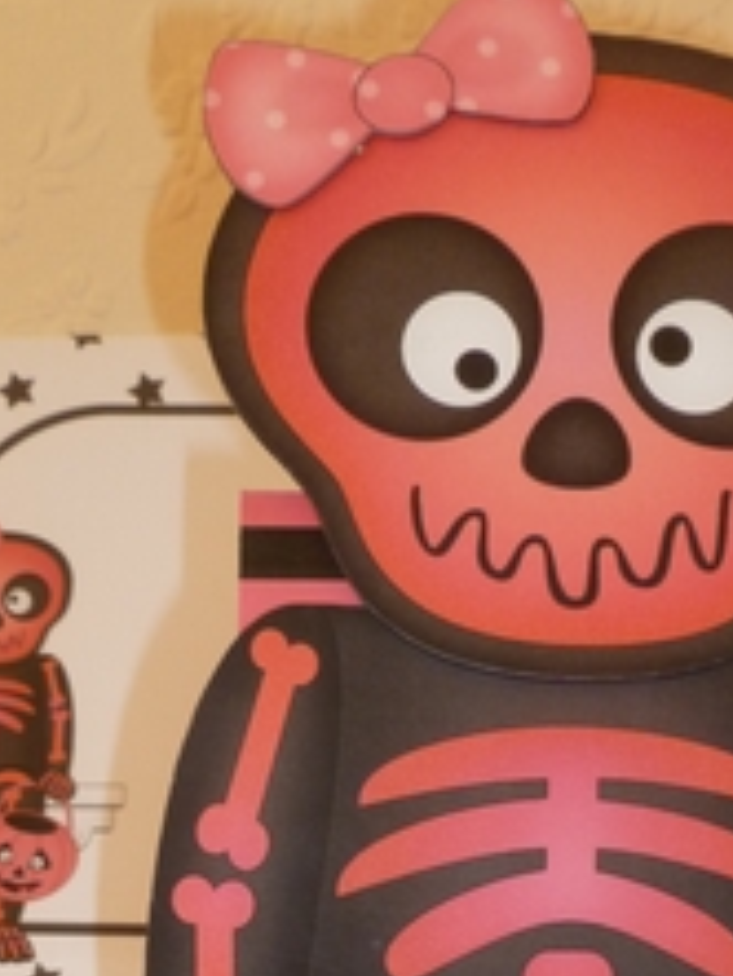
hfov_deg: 25.7
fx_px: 1608
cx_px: 355
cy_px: 972
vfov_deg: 31.3
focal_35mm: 57
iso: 160
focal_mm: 5
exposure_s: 1/30
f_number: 3.3
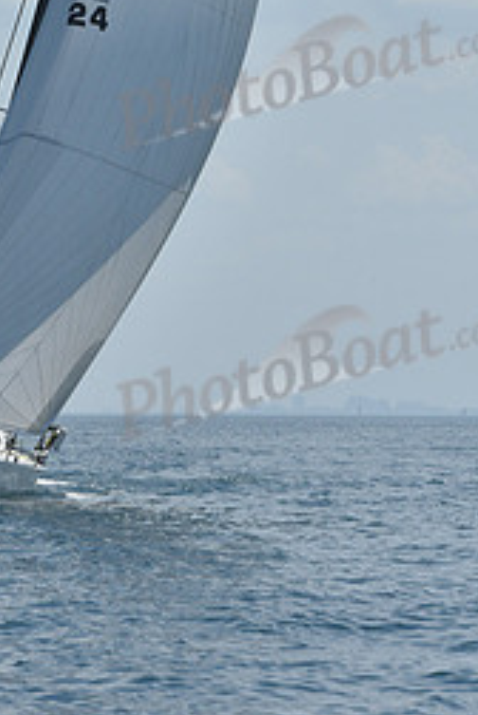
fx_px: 7110
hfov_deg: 3.8
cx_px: -30
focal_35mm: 358
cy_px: -31
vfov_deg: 5.7
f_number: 9
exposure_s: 1/1250
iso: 250
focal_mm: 155
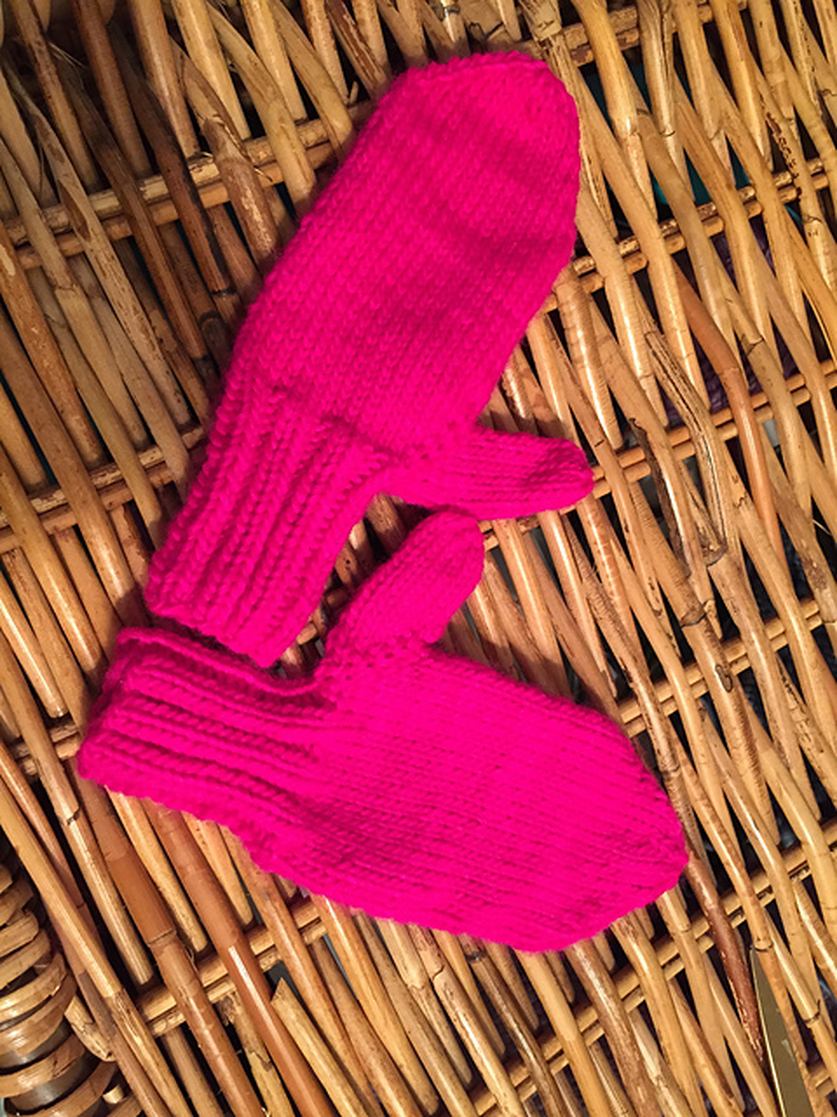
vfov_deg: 61.7
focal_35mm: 29
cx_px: 418
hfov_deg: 48.2
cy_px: 558
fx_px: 935
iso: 250
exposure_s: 1/15
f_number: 2.2
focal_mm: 4.15
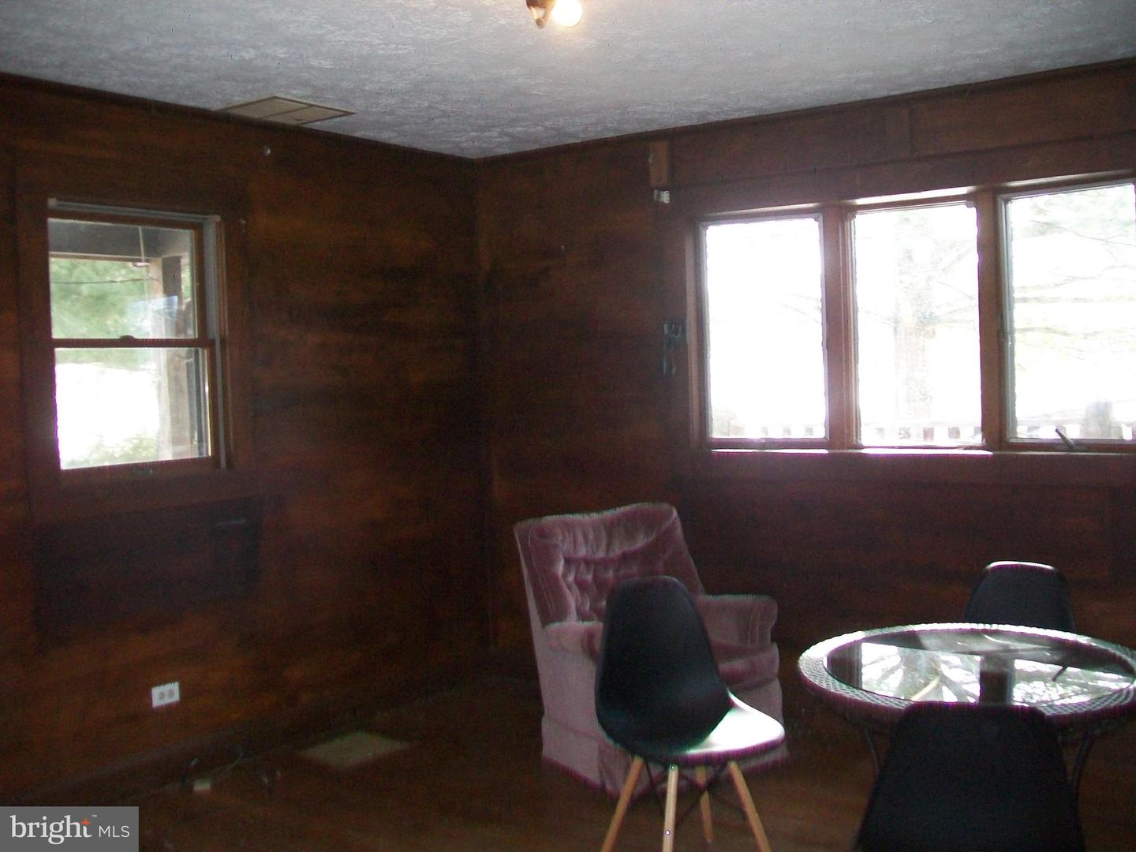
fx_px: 1116
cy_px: 426
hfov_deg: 54.0
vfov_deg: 41.8
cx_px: 568
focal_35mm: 34
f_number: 2.7
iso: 160
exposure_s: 1/60
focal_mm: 6.1
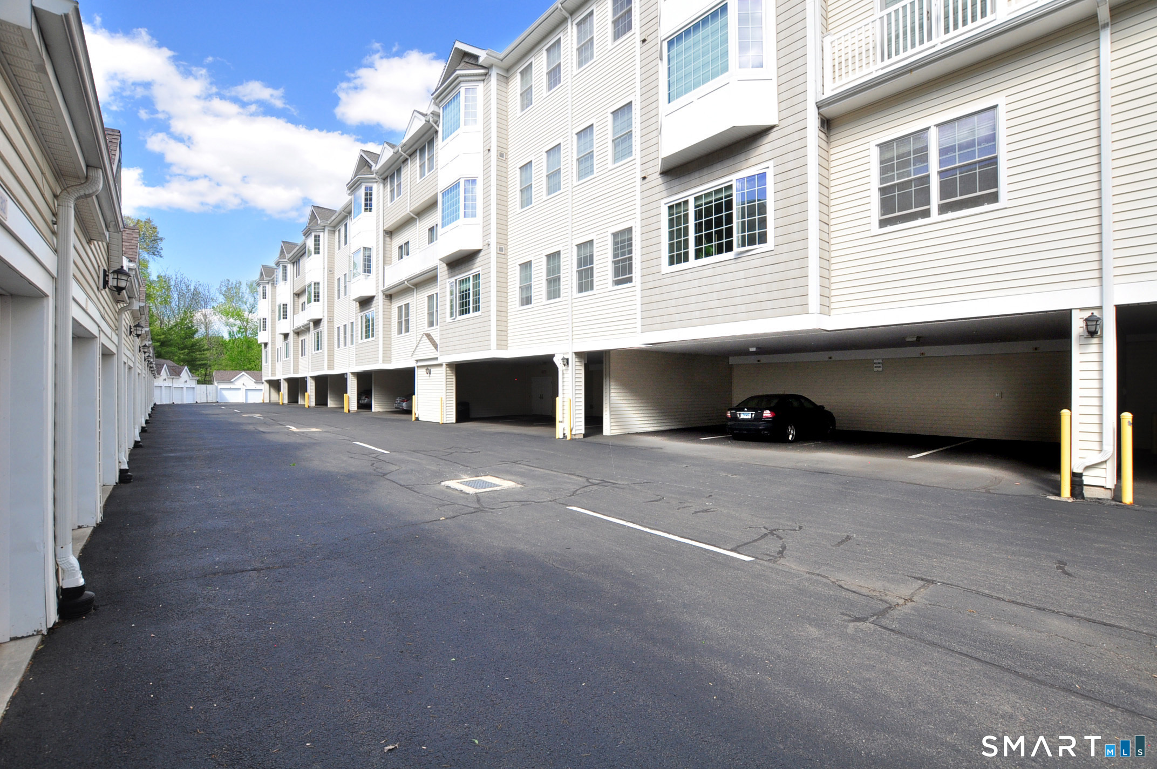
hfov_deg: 100.5
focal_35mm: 15
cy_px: 384
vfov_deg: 77.2
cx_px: 578
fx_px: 481
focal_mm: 10
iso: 320
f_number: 8
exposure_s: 1/160
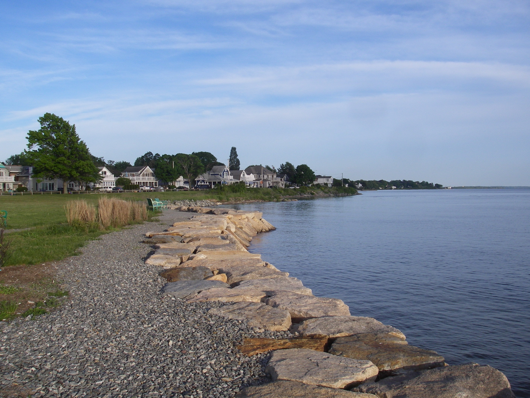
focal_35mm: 38
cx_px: 265
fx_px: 582
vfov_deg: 37.7
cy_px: 199
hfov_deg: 49.0
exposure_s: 1/200
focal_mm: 6.3
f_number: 6.6
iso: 80
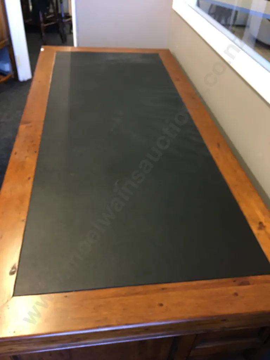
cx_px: 135
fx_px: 302
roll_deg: -5.5
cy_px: 180
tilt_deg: -38.8
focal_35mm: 29
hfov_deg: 48.2
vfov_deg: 61.7
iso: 100
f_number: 2.2
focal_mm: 4.15
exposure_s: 1/17
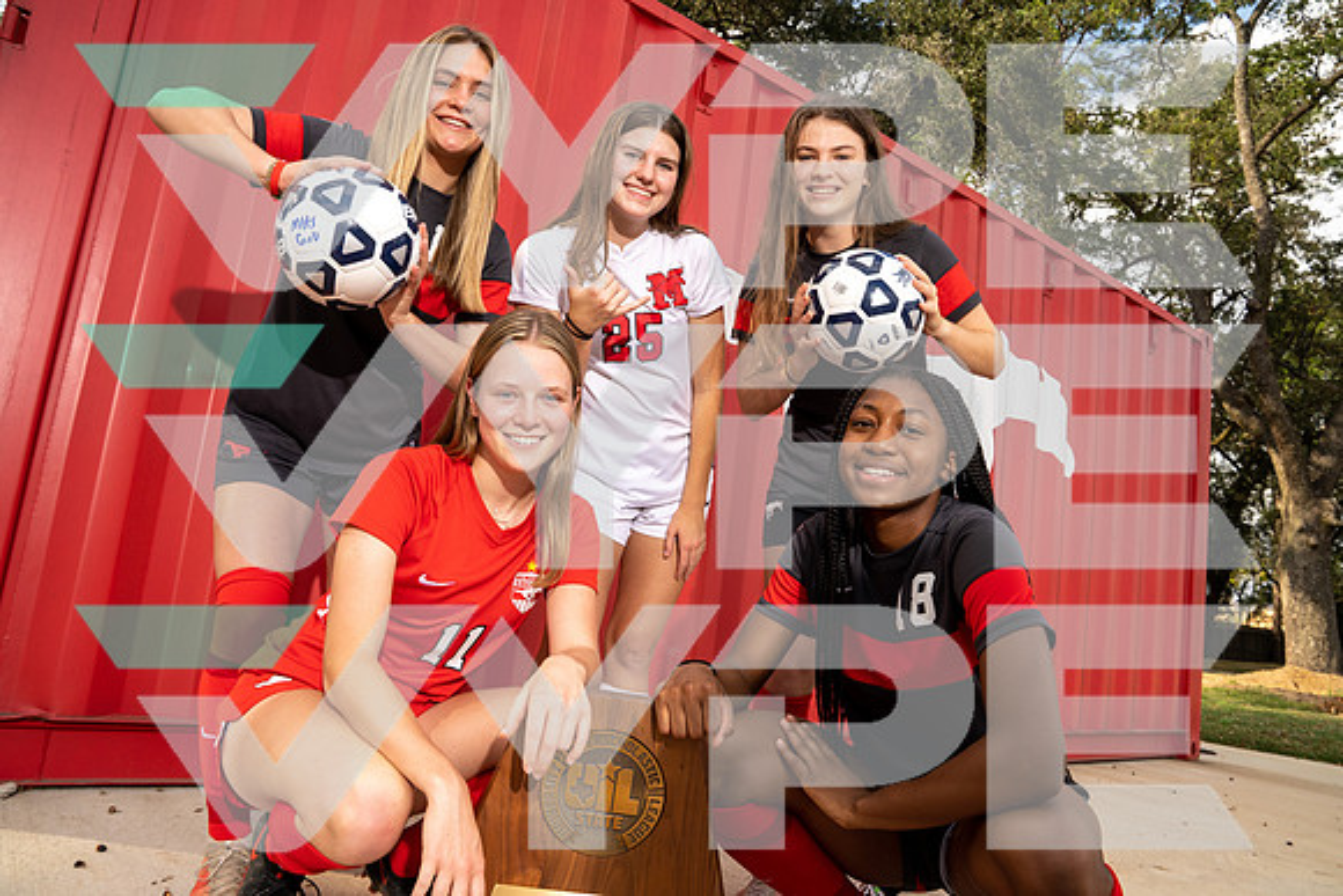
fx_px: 896
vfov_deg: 53.2
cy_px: 448
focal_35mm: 24
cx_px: 672
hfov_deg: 73.7
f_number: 8
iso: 200
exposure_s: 1/250
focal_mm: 24
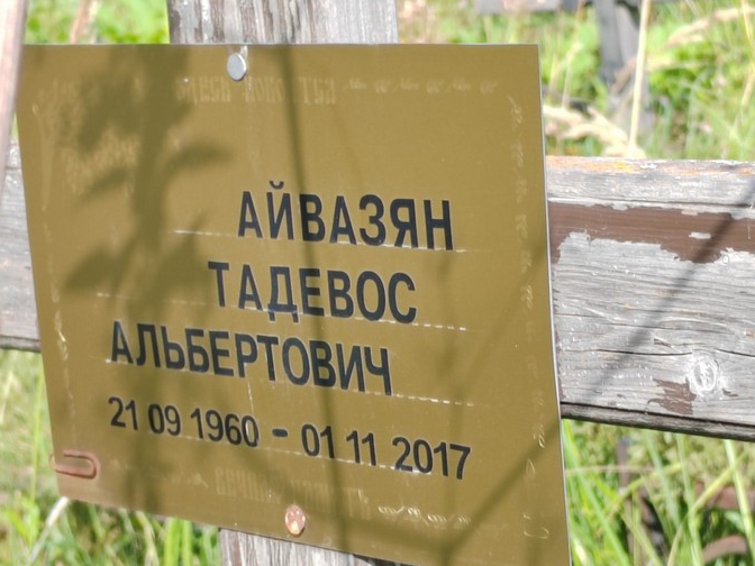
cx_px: 321
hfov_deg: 16.5
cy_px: 329
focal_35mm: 119
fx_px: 2595
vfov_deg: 12.4
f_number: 1.9
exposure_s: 1/420
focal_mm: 5.52
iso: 100
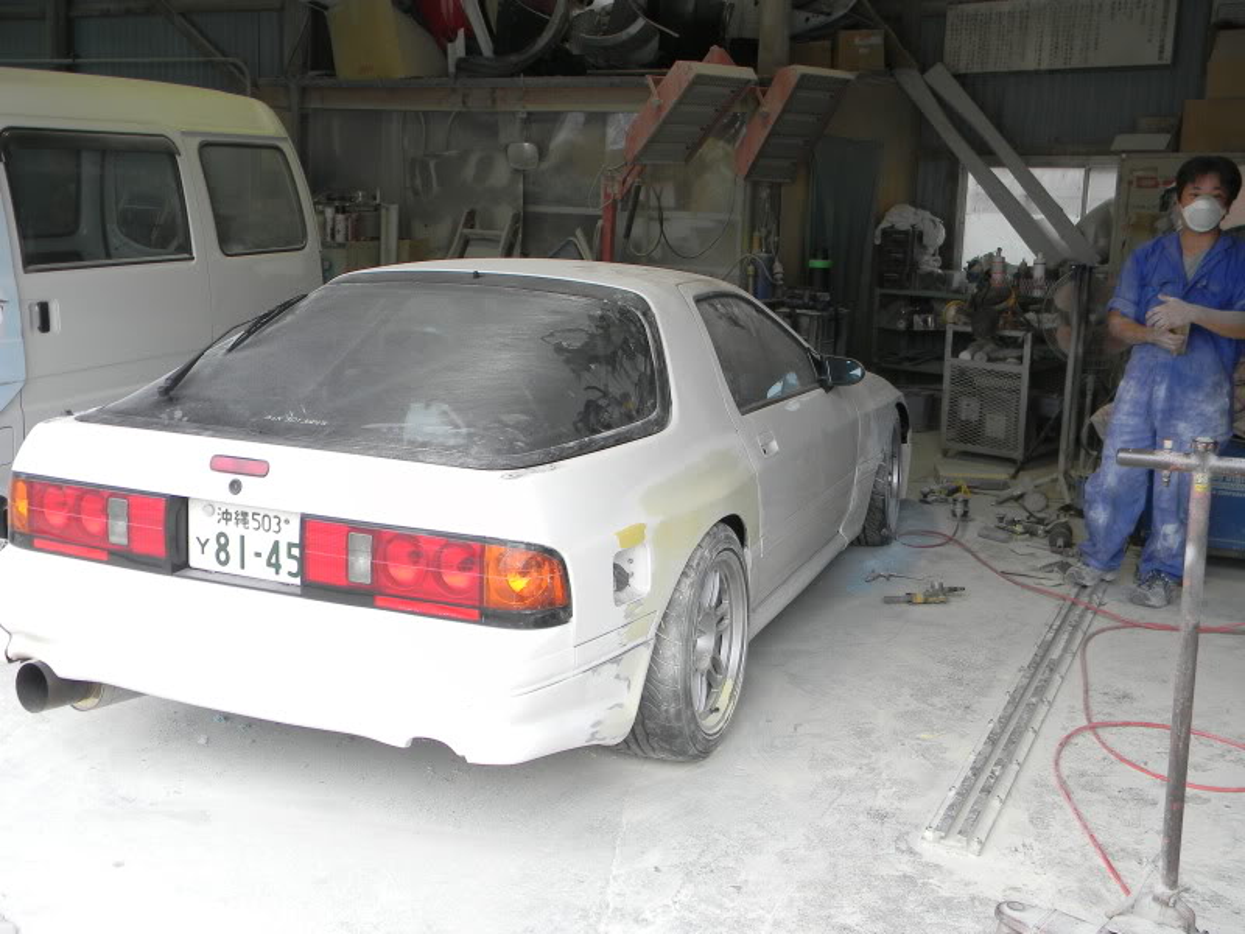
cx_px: 622
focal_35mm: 36
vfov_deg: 39.7
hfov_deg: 51.4
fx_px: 1295
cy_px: 467
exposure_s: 1/38
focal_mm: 6.4
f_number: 3.7
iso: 80
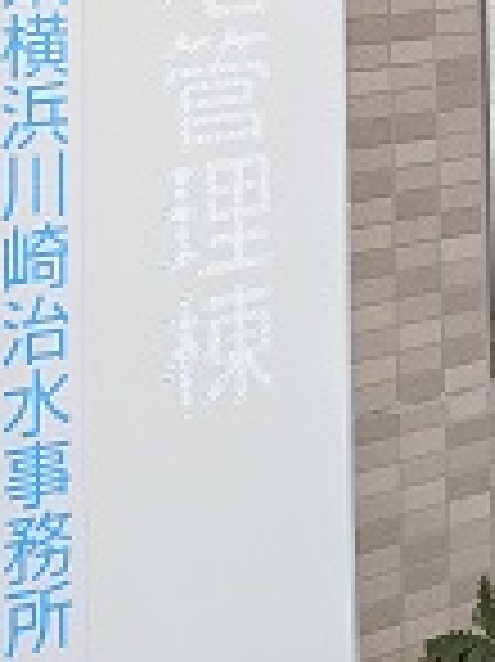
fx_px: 1661
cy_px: -290
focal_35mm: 87
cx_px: 752
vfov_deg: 19.9
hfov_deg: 15.6
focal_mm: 4.53
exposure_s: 1/1802
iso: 48
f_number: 1.7
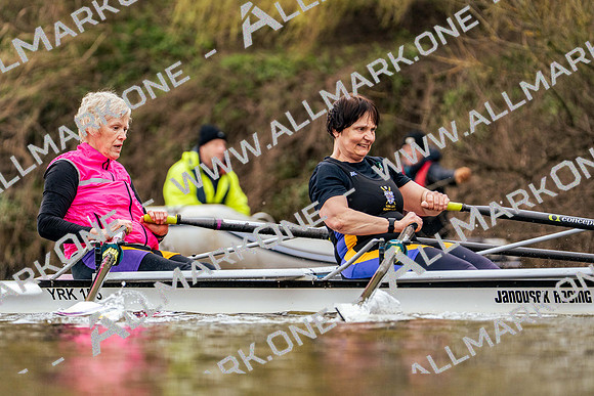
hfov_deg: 5.5
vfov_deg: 3.7
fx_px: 6205
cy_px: 198
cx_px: 297
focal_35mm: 376
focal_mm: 376
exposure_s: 1/2000
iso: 2500
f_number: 6.3
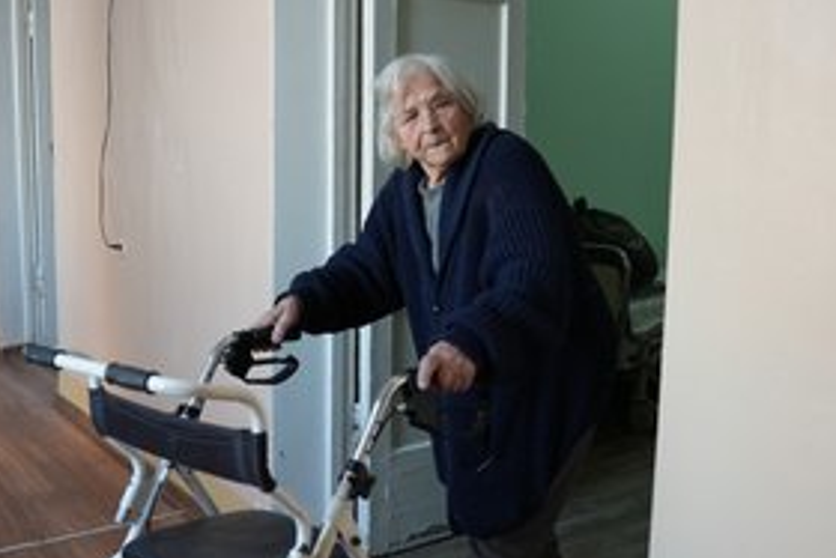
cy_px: 297
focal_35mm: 40
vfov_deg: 33.4
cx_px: 382
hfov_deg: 48.4
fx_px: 929
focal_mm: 28
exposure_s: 1/160
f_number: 4
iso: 640
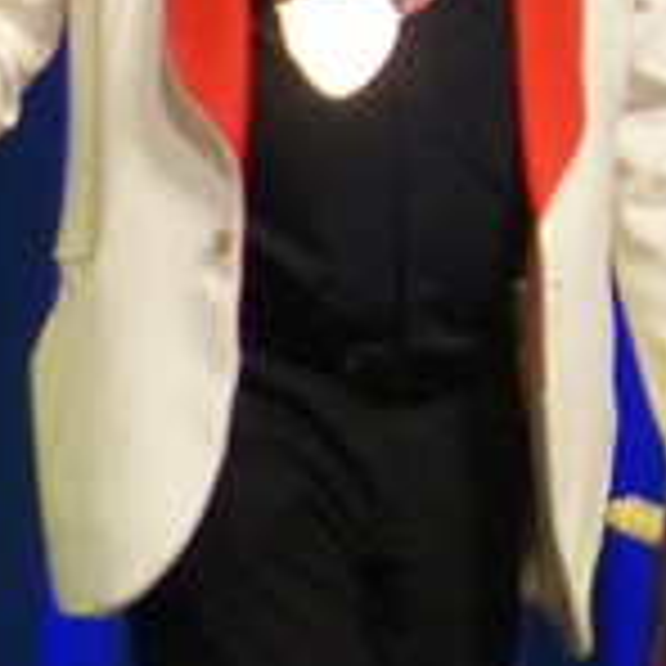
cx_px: 1534
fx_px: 7336
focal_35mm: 337
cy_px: -554
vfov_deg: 5.1
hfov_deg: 5.1
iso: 400
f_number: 2.8
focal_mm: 8.4
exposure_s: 1/50
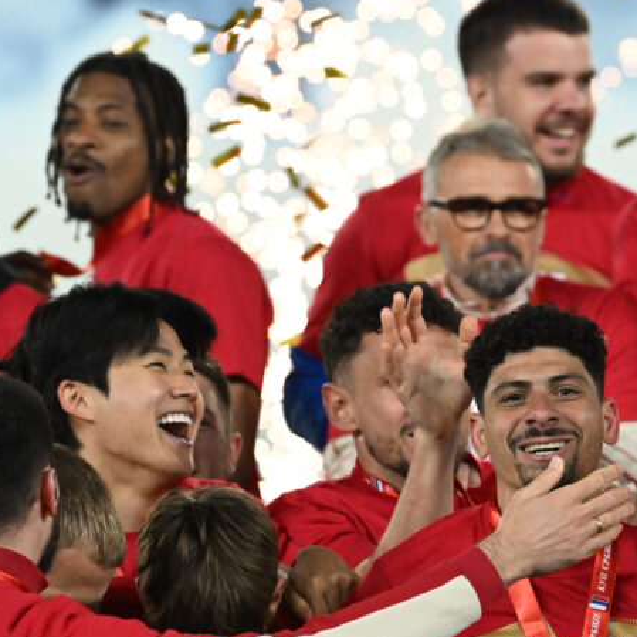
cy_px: 609
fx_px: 11347
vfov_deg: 3.2
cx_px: 831
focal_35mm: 545
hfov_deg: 3.2
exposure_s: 1/1600
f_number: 4
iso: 3200
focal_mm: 180
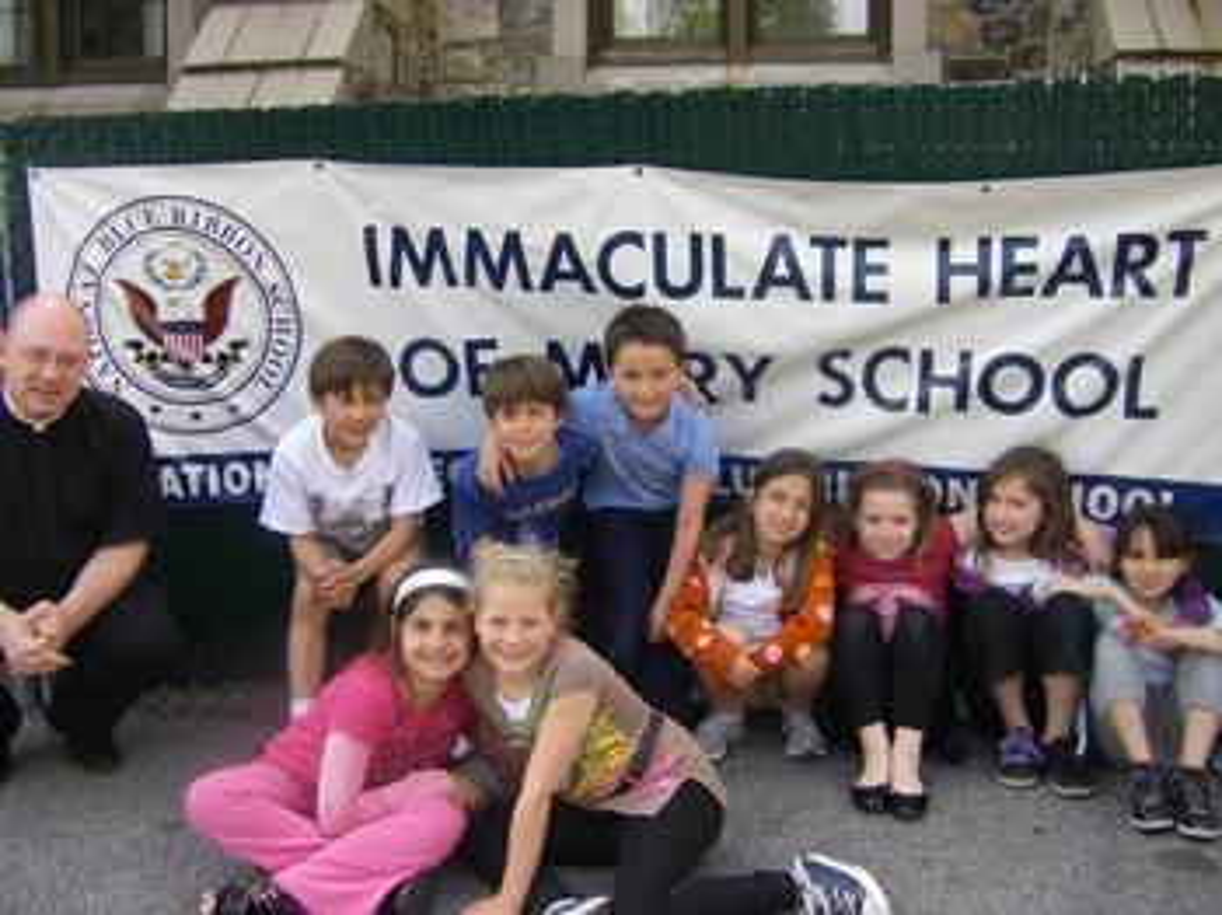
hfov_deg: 49.0
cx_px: 611
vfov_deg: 37.7
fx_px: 1341
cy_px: 458
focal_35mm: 38
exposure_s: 1/125
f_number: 3.5
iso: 64
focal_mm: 6.3
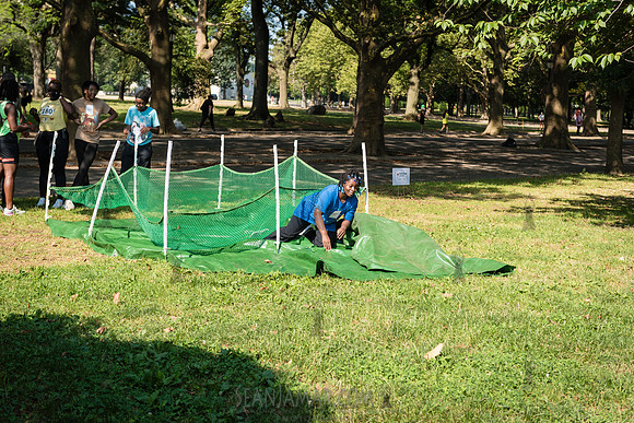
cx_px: 317
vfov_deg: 23.4
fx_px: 1022
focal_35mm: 58
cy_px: 212
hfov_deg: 34.5
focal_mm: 58
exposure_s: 1/1600
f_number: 3.5
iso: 400
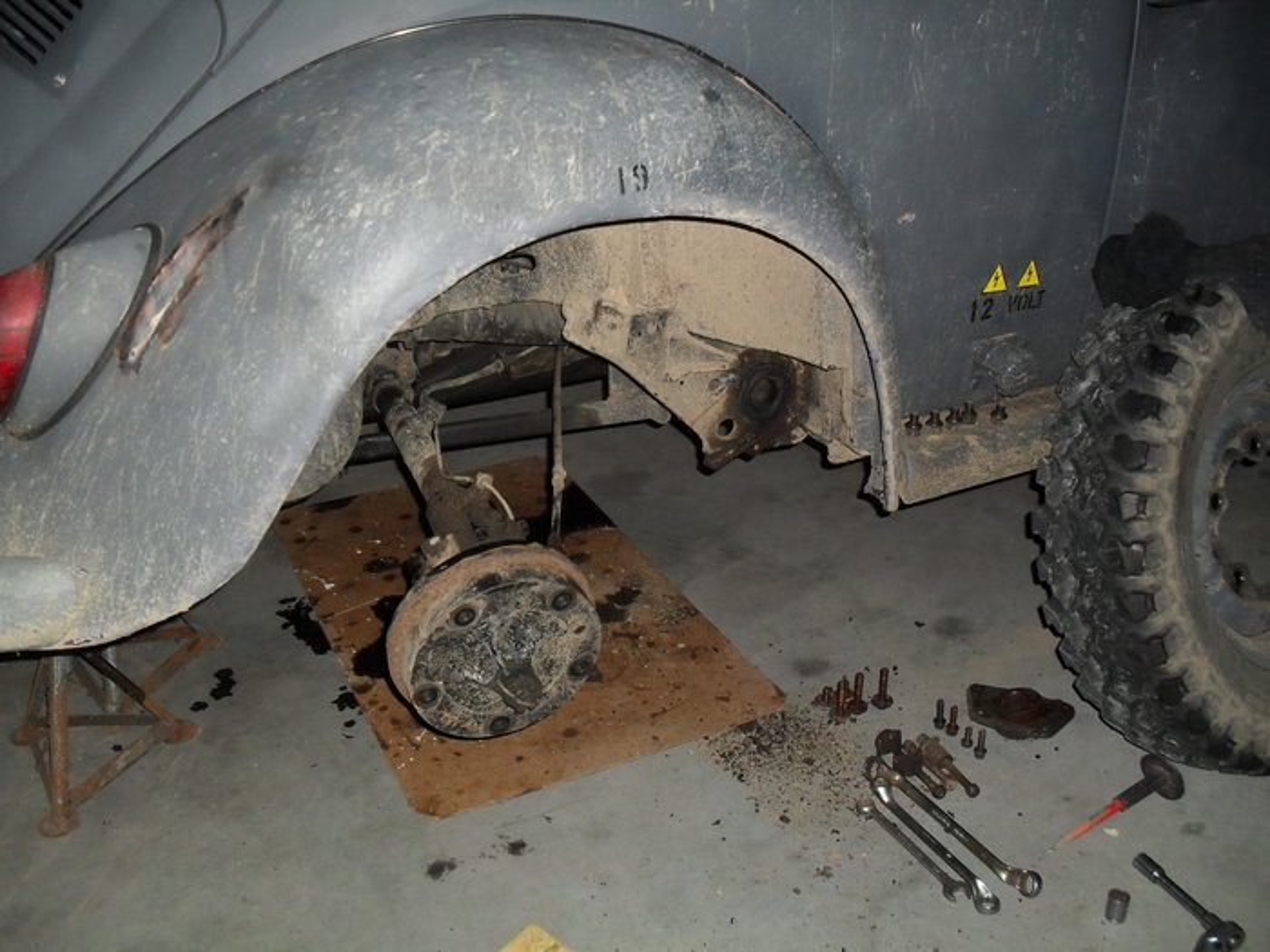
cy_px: 476
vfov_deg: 40.7
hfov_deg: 52.6
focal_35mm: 35
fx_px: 1284
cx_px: 635
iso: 200
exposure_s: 1/45
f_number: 3.2
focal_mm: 6.3
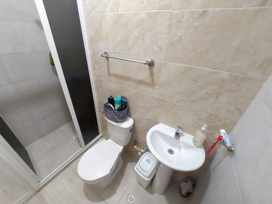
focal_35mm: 13
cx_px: 136
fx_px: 102
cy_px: 102
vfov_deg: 89.9
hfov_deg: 106.2
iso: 320
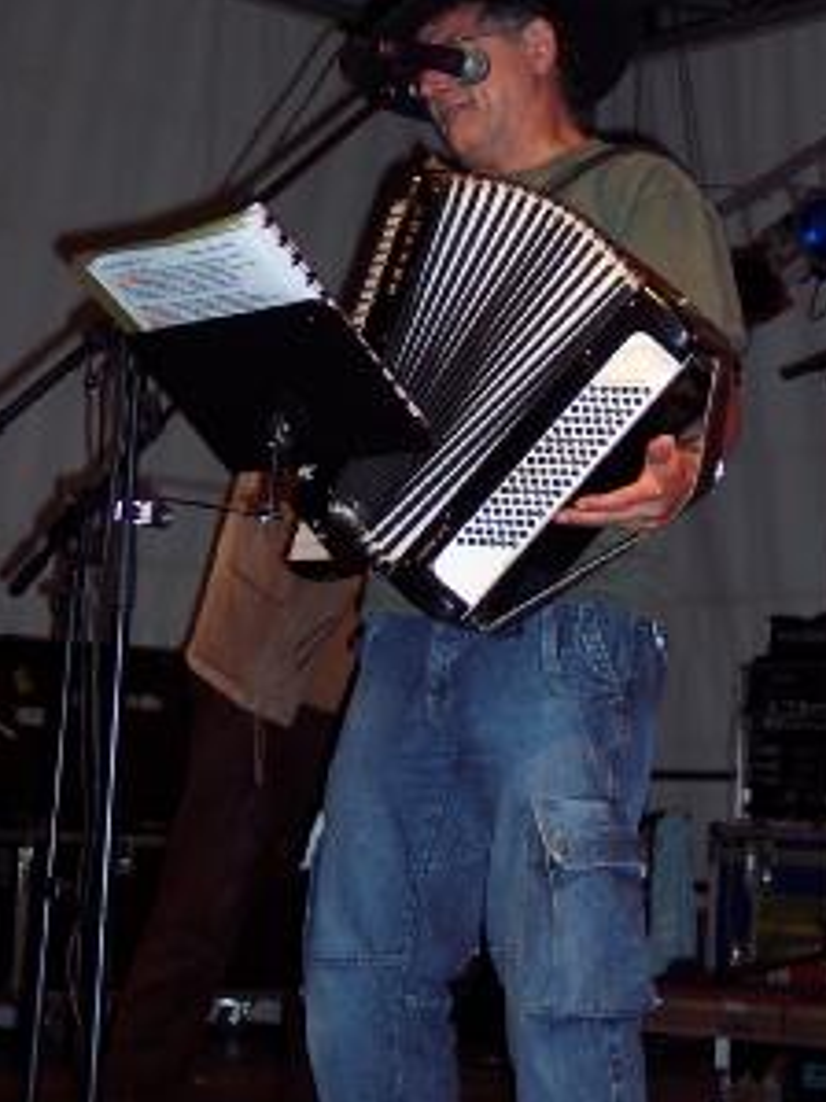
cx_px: 533
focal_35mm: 87
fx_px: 2770
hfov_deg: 16.9
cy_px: 383
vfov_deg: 22.4
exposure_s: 1/60
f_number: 3.4
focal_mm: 10.7
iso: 100
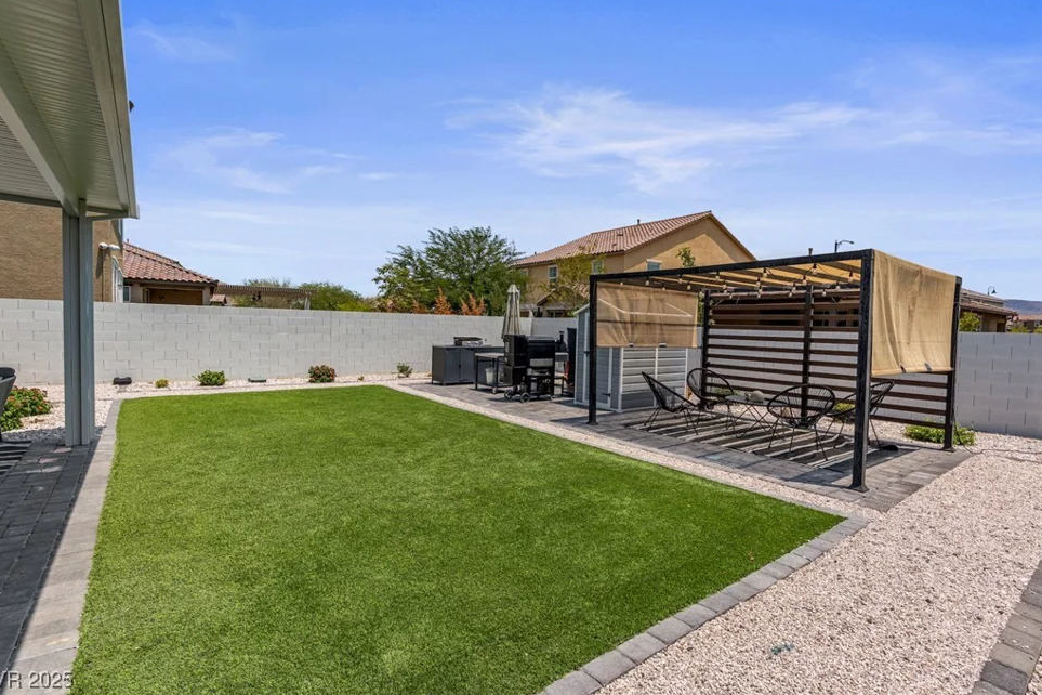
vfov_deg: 70.4
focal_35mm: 17
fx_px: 492
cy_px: 331
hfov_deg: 93.3
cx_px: 529
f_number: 9
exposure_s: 1/720
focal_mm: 16
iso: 320
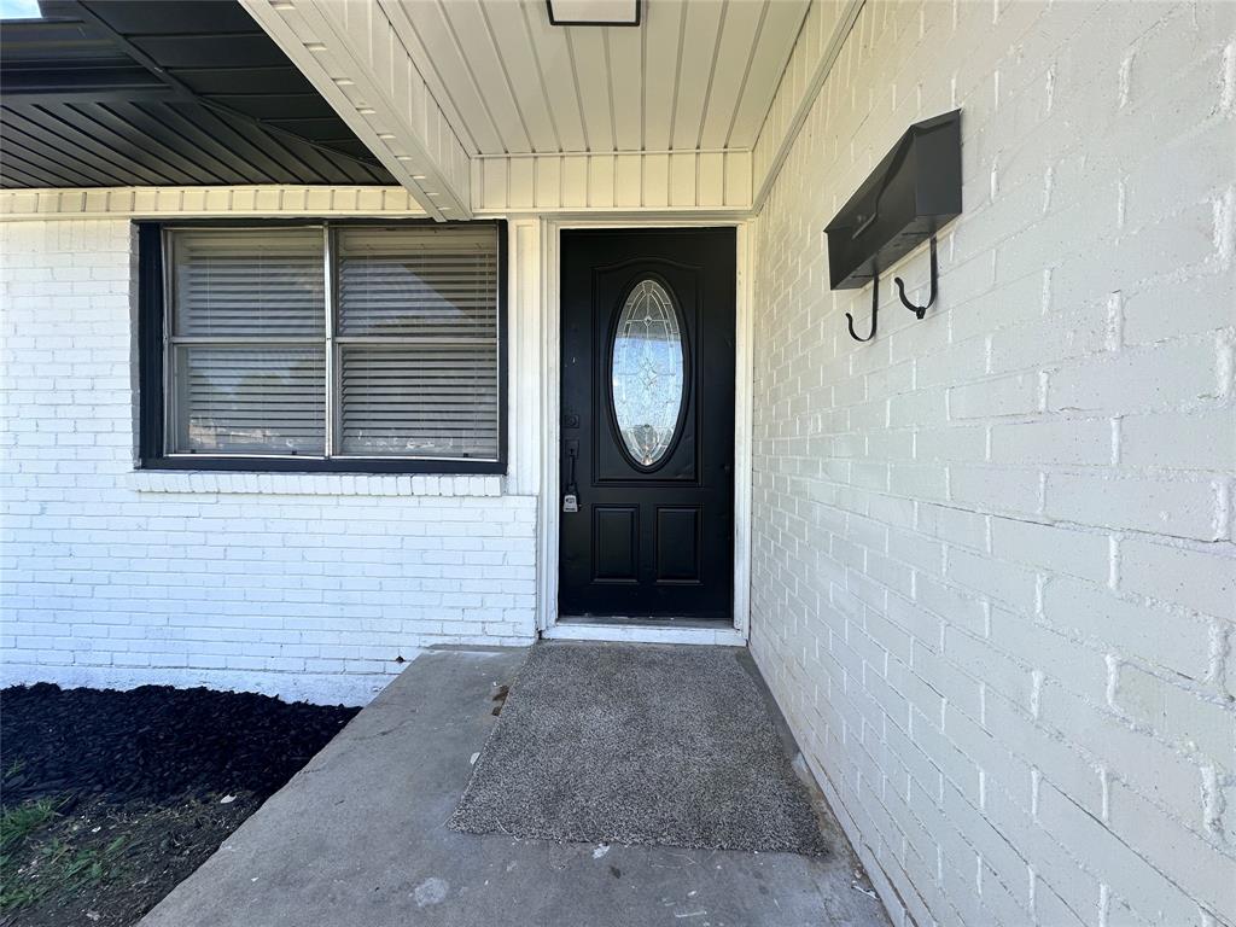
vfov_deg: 85.7
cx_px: 618
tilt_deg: -1.2
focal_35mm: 14
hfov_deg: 102.1
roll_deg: +0.4
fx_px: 500
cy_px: 464
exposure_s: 1/339
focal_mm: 2.22
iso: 40
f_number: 2.2
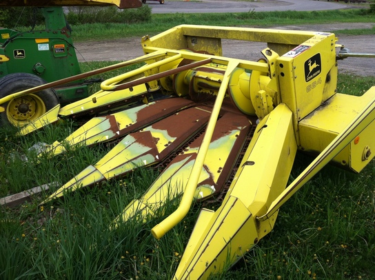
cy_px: 140
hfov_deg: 52.7
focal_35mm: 35
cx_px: 188
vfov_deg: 40.6
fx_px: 378
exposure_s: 1/441
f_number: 2.8
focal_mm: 3.85
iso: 80
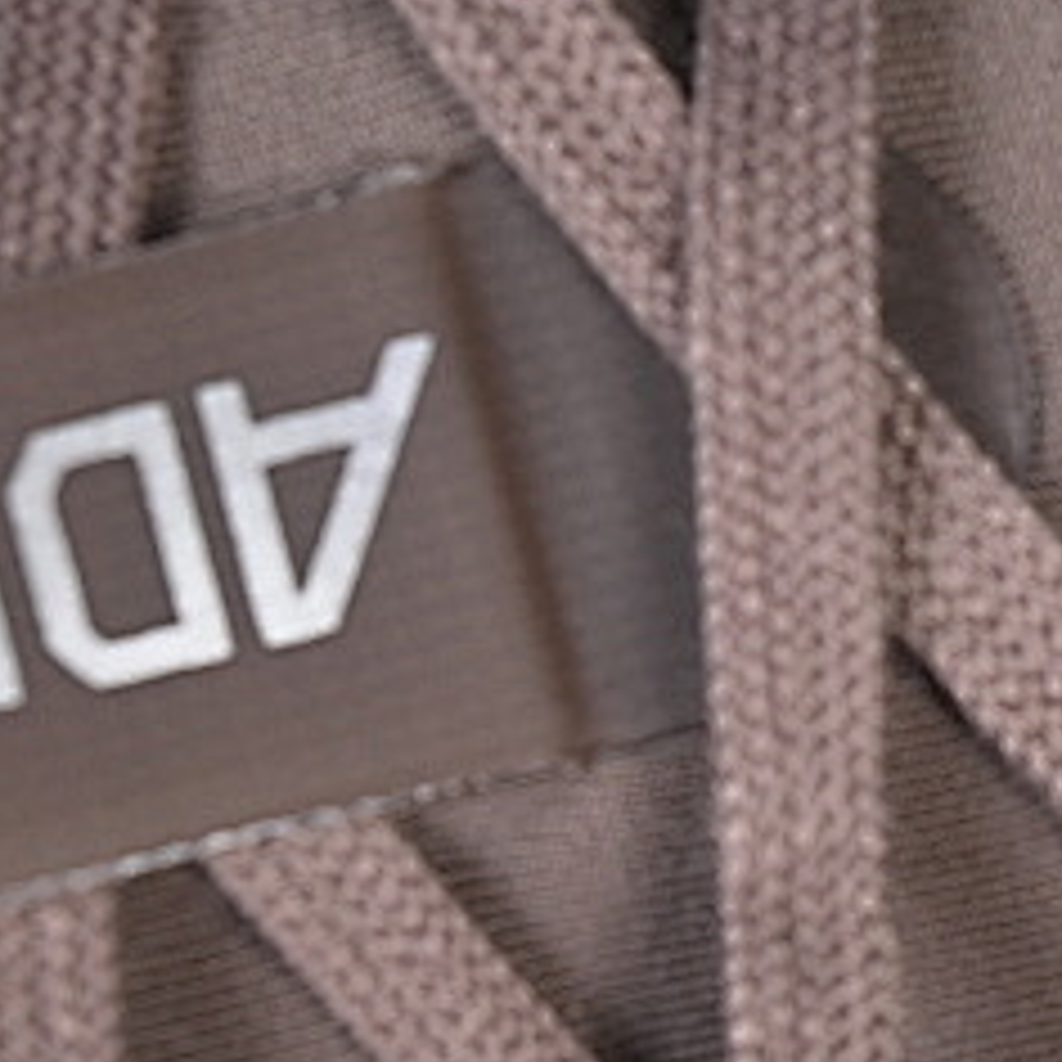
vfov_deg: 6.0
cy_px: 508
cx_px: 1372
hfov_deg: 6.0
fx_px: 10135
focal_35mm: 292
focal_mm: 50
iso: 160
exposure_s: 1/60
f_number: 6.3
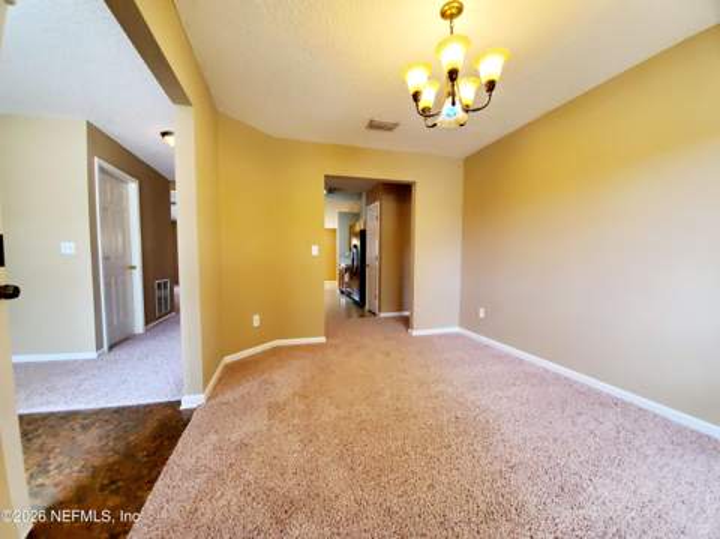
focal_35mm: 13
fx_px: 270
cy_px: 270
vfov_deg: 89.8
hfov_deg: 106.2
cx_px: 360
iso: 200
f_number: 2.2
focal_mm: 1.8
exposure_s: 1/59.2
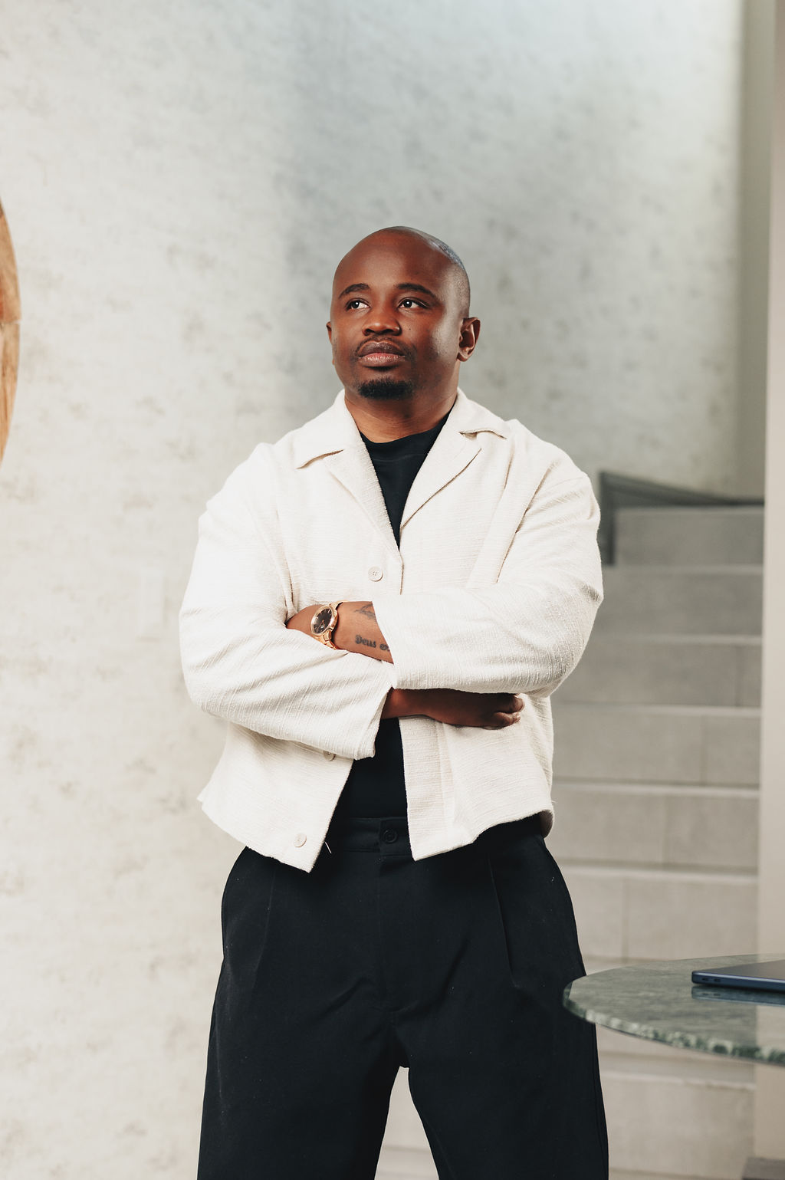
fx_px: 2456
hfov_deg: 18.2
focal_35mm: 75
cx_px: 392
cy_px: 590
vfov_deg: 27.0
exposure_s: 1/320
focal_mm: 50
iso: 320
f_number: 2.2
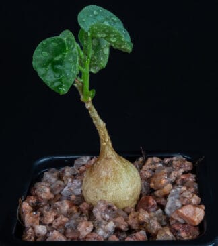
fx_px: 707
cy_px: 125
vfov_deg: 19.8
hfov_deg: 17.5
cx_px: 120
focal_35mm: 93
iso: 100
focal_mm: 60
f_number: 36
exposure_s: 13
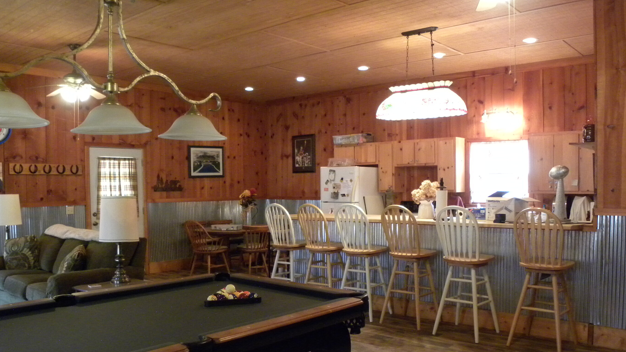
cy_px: 200
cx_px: 327
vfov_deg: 36.6
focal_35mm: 32
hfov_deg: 61.0
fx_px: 531
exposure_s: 1/30.6
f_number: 2.8
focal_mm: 4.6
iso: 400
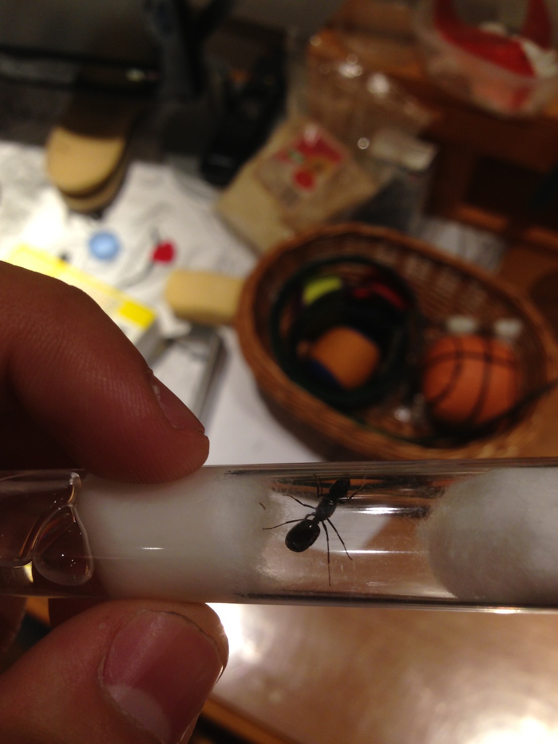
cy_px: 372
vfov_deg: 55.4
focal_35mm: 33
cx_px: 279
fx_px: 709
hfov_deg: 42.9
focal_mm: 4.13
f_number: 2.4
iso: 64
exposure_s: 1/20
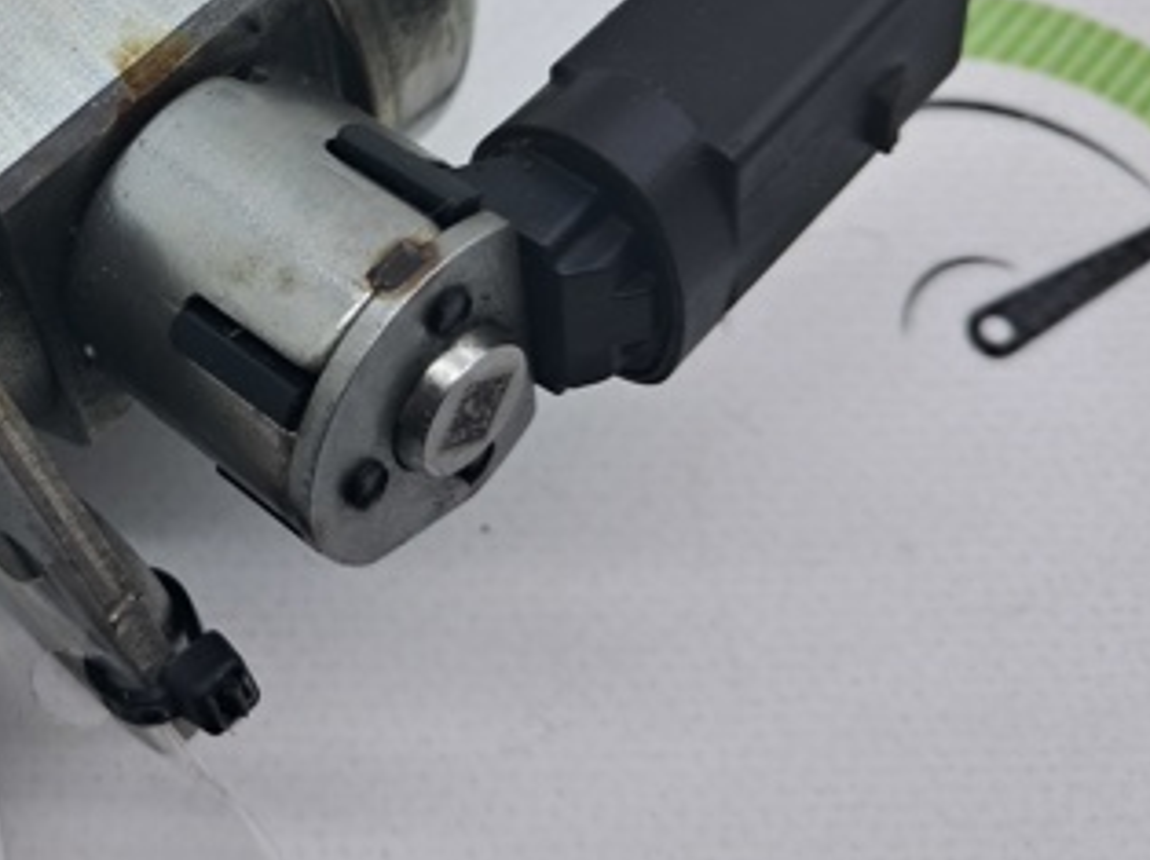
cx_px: 70
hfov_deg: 32.8
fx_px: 1826
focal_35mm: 55
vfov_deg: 25.9
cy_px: 137
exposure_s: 1/101
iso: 50
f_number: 1.8
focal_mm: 4
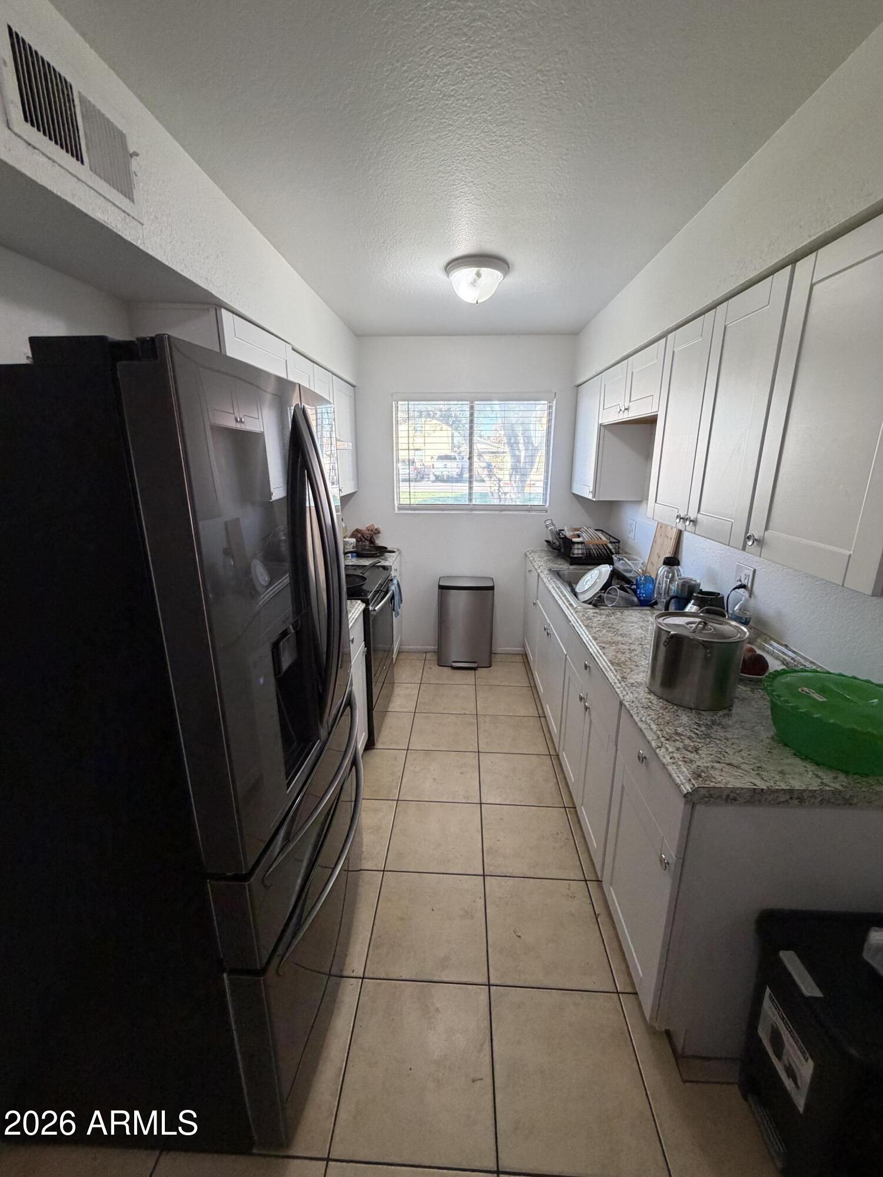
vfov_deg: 102.1
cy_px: 588
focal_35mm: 14
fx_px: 476
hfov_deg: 85.7
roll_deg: -0.3
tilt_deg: -15.8
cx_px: 442
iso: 250
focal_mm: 2.22
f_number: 2.2
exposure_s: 1/120
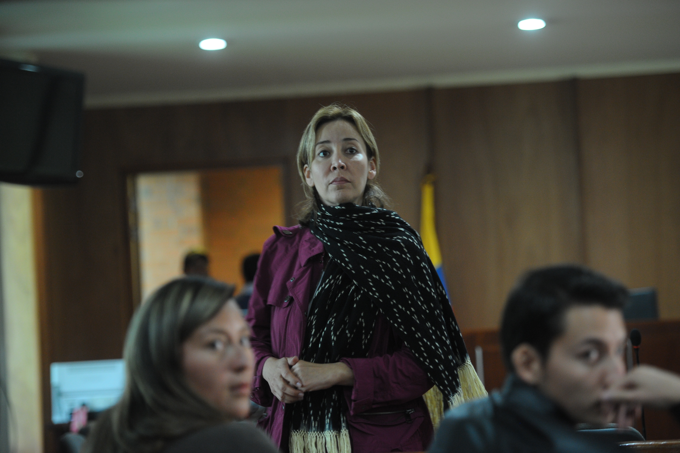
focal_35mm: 116
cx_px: 340
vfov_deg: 11.8
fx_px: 2190
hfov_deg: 17.7
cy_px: 226
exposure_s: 1/80
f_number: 2.8
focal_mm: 116
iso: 2500
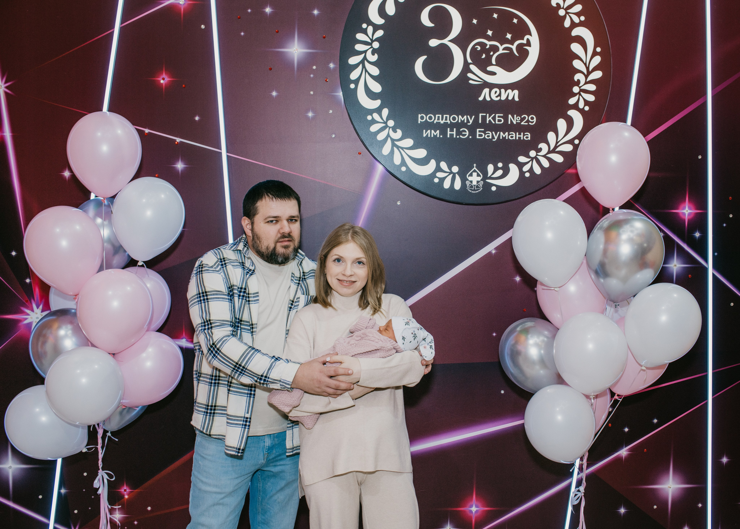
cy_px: 258
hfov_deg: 50.1
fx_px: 790
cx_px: 406
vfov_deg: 37.0
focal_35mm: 38
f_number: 4.5
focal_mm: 35
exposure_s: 1/160
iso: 125
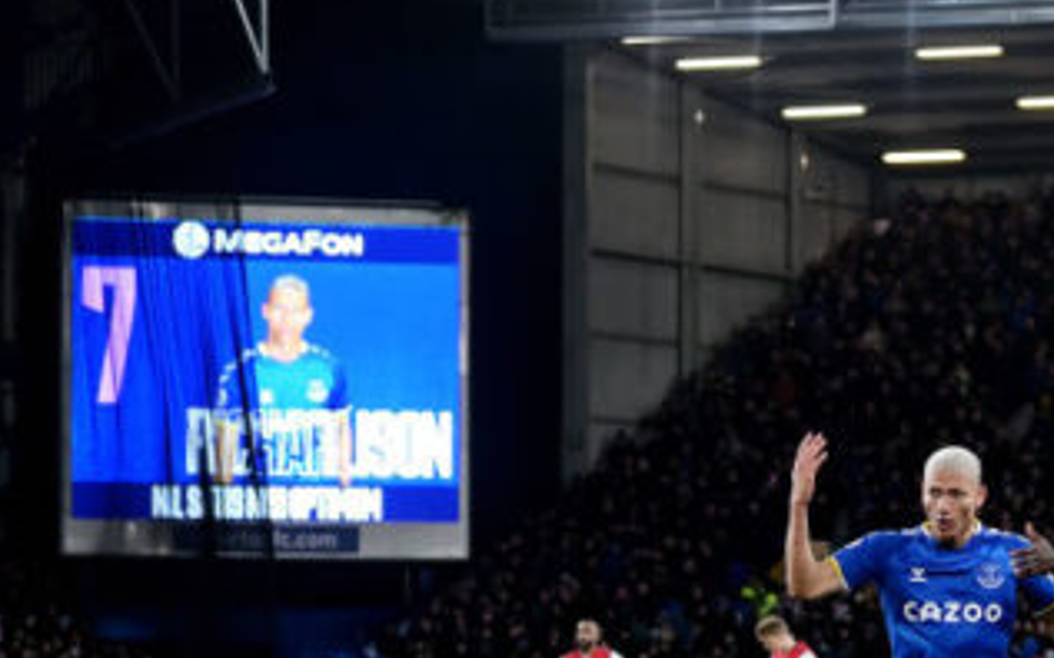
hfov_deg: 11.9
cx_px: 1114
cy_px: 376
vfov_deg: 7.6
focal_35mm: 173
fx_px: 4969
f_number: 2.8
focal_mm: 70
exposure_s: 1/1600
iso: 2000
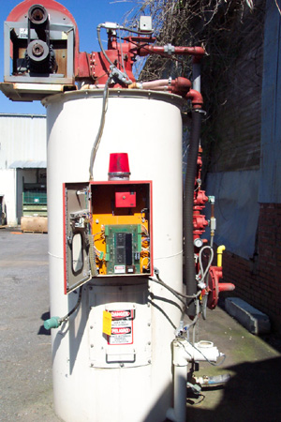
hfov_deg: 35.1
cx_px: 140
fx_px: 445
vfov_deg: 50.7
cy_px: 211
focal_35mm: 38
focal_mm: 8
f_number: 4.8
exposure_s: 1/700
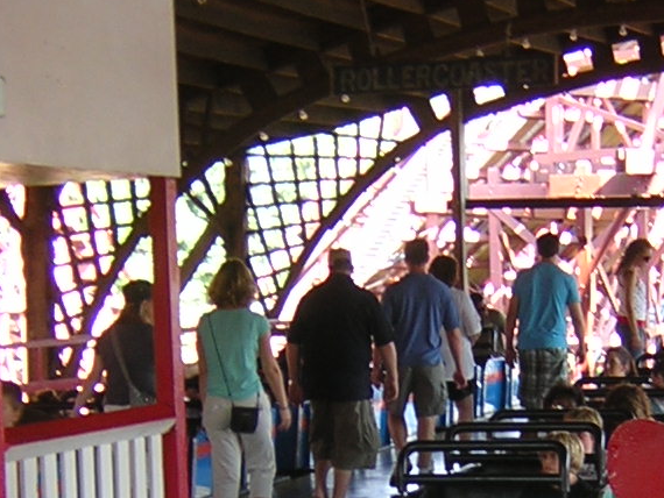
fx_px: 1938
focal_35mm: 101
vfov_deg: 14.5
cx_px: 496
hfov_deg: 19.3
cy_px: 442
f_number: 2.6
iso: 100
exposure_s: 1/36.6
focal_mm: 4.7
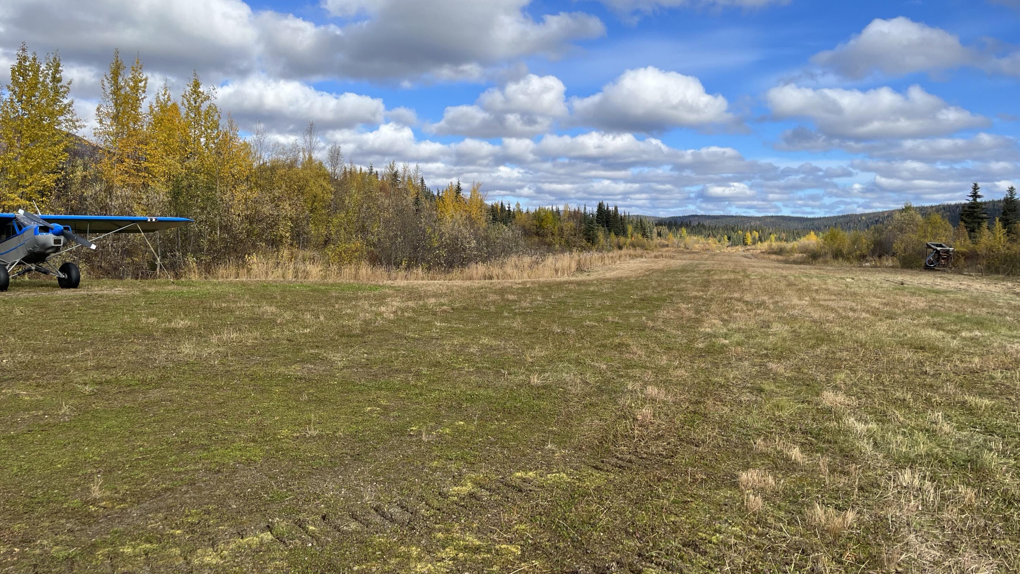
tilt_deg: -4.7
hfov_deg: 66.1
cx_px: 503
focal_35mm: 29
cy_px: 272
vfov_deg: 40.2
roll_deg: -1.4
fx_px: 784
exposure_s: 1/3215
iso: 50
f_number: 1.6
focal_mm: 5.1
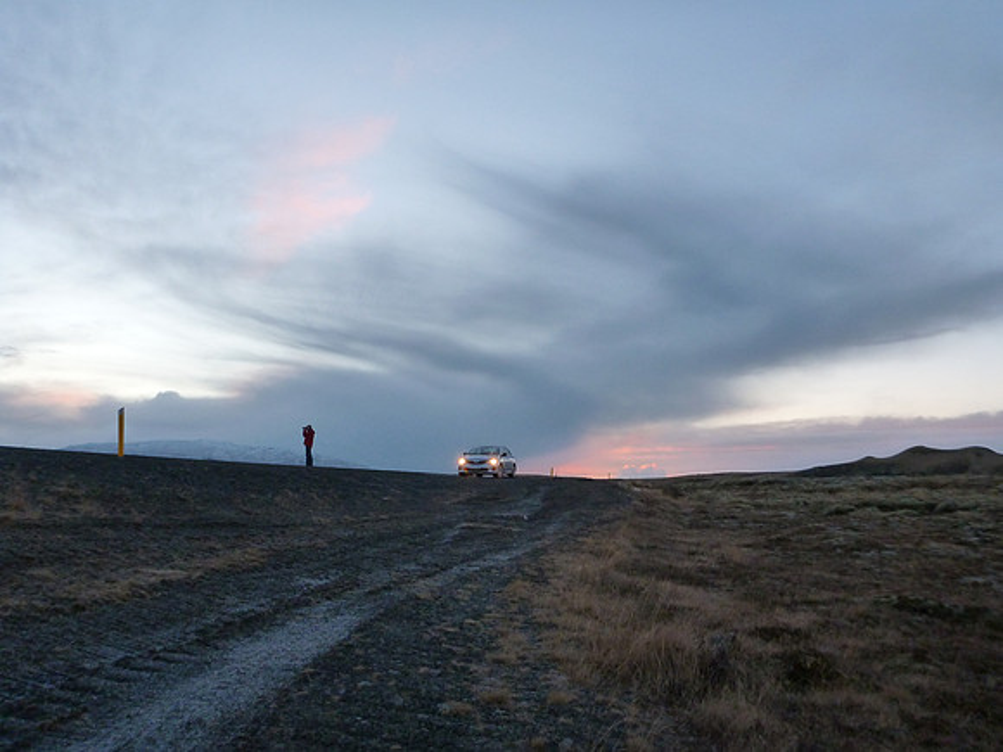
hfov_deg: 63.4
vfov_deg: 49.7
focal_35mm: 28
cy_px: 376
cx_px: 502
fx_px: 811
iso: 250
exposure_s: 1/60
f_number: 3.3
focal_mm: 4.9
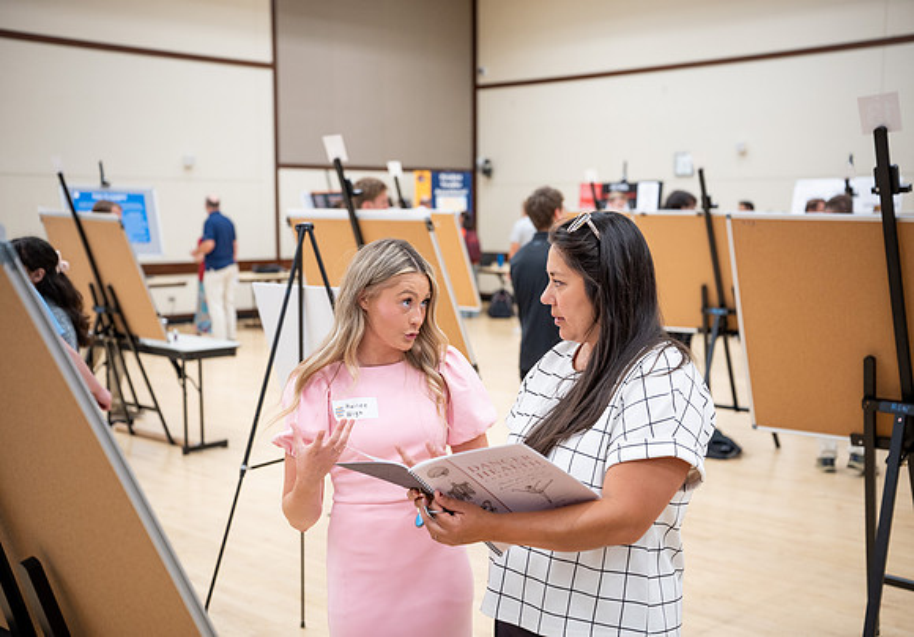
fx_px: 1146
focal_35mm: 45
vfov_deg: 31.0
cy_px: 319
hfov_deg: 43.5
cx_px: 478
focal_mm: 43
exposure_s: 1/160
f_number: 2.8
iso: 900
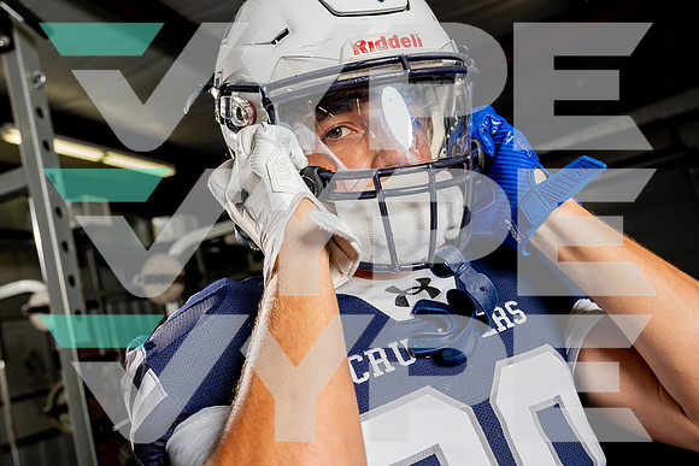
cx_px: 345
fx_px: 701
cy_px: 231
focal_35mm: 36
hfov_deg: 53.0
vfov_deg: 36.8
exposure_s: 1/250
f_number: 5.6
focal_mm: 32
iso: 250
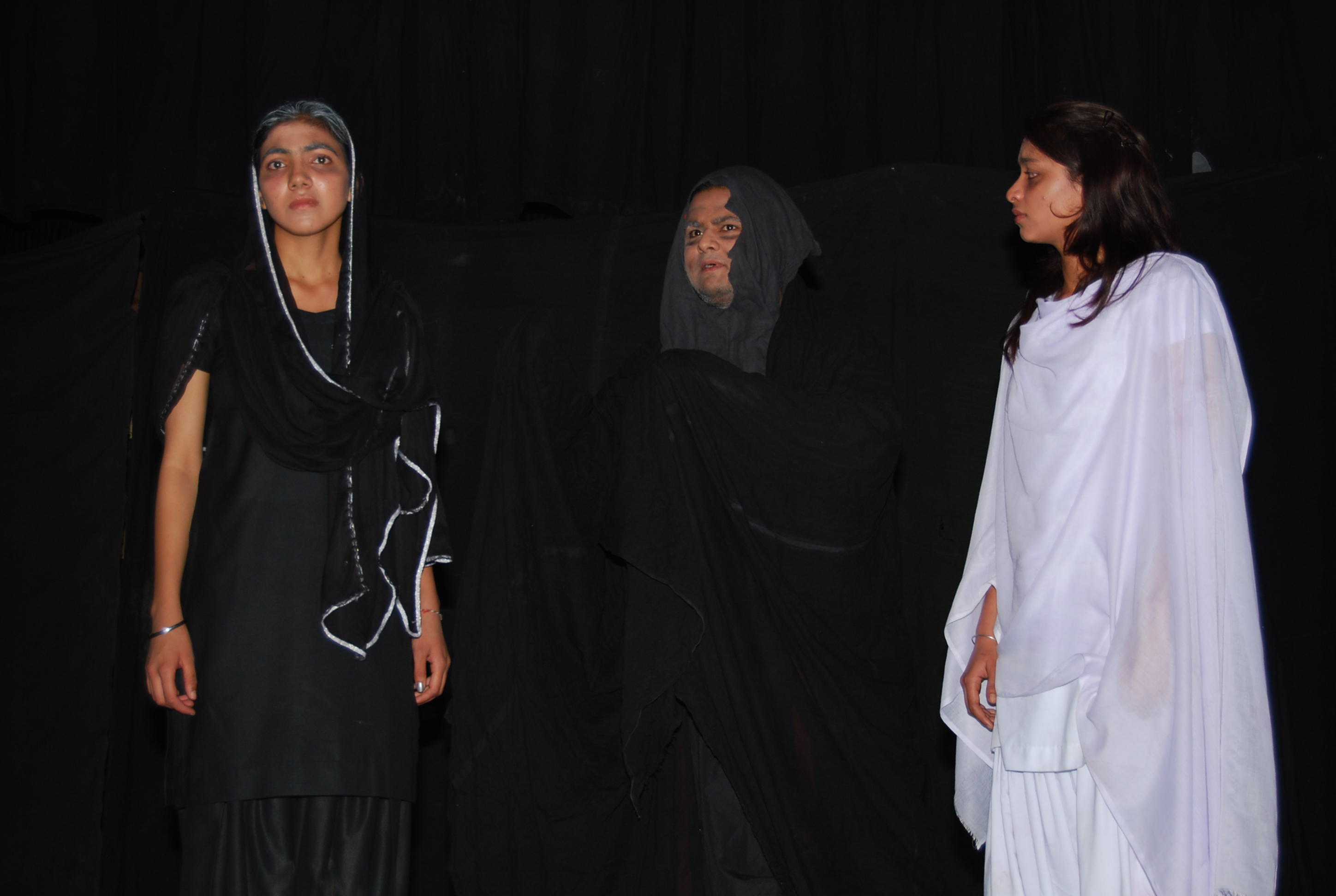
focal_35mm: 60
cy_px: 448
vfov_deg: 22.7
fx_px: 2231
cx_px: 668
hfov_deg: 33.3
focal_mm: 40
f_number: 5
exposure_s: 1/125
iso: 200
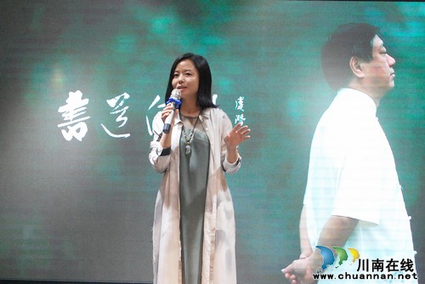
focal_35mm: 82
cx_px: 212
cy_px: 142
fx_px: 974
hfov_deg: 24.6
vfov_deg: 16.6
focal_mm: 55
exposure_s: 1/160
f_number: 6.3
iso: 1600
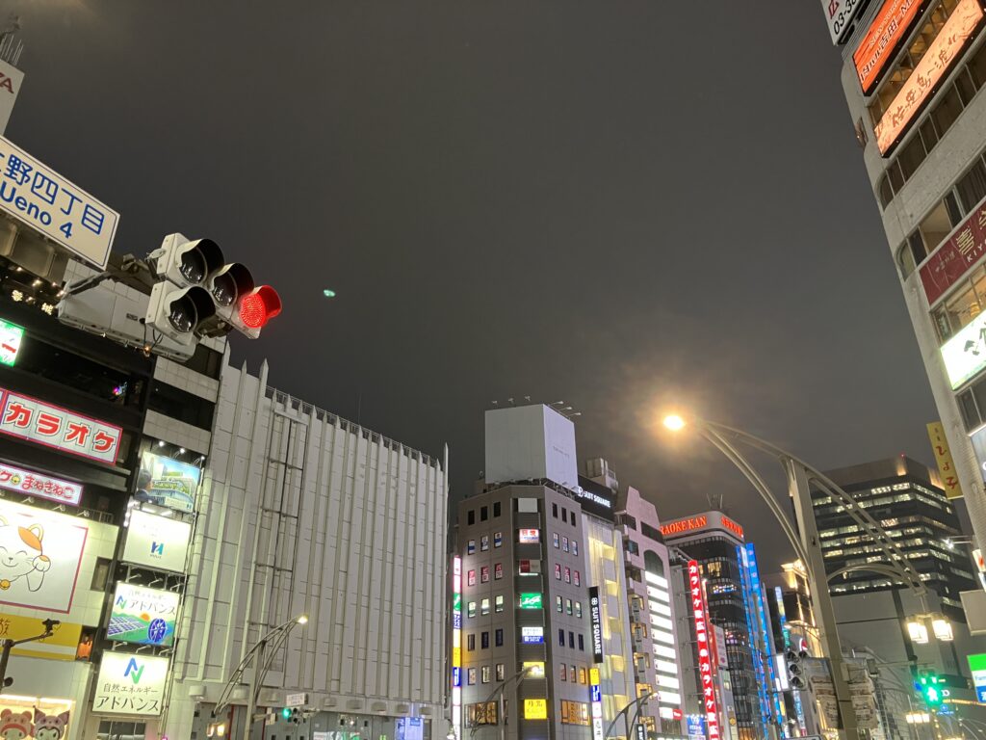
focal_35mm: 28
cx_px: 493
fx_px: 798
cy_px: 370
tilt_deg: +28.1
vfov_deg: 49.7
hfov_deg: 63.4
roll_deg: +1.4
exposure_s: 1/33
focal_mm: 3.99
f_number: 1.8
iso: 320
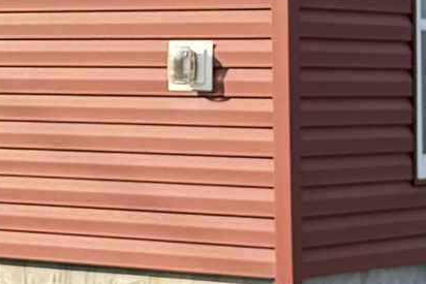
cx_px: -62
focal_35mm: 186
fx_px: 2202
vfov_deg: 7.3
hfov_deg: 10.9
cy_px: -82
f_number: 1.78
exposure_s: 1/2445
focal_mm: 6.76
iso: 80
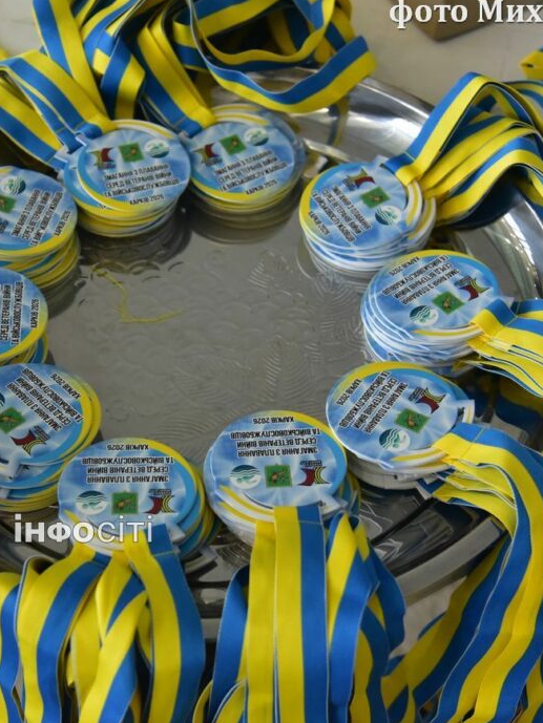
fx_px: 1296
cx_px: 202
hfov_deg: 23.6
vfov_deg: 31.2
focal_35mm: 62
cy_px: 342
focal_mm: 40
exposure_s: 1/400
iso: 3200
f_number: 4
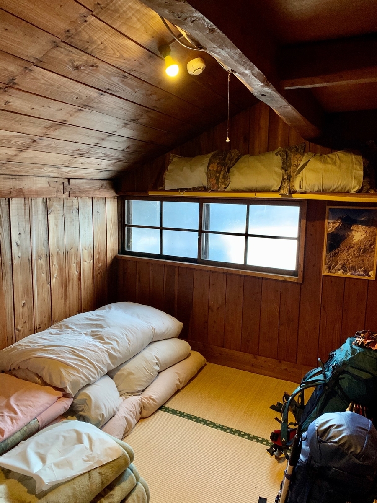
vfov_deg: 67.3
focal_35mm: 26
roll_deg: -1.8
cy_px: 252
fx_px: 378
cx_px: 188
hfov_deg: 53.1
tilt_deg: -5.6
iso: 500
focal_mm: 4.25
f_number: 1.8
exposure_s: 1/30
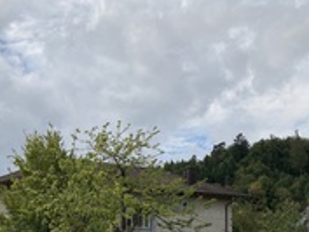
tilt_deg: +3.3
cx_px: 103
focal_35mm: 60
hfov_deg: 31.9
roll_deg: -1.5
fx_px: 536
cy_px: 219
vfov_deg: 23.6
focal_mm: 3.99
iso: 20
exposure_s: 1/2558
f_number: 1.8
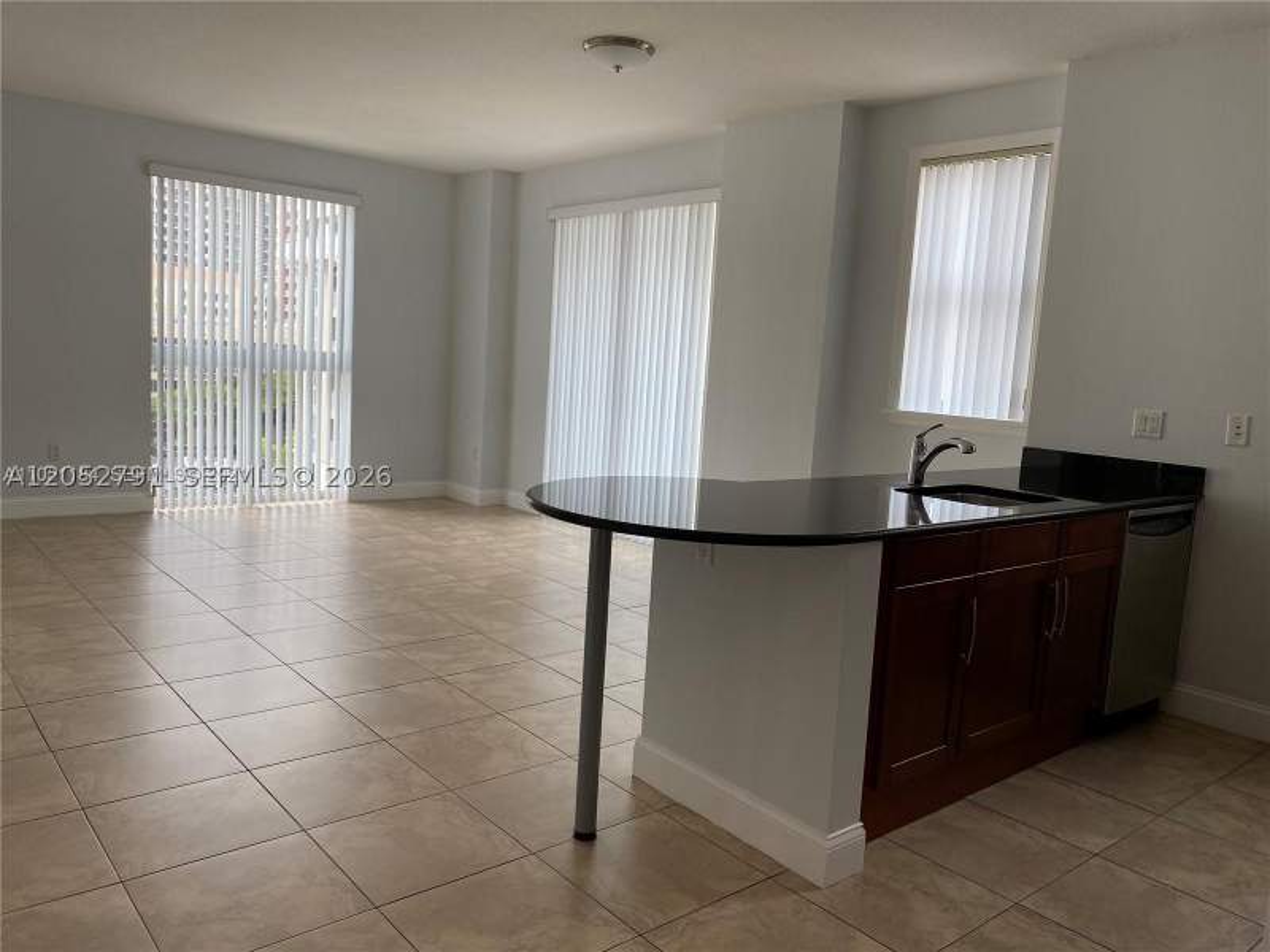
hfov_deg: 67.3
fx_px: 954
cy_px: 476
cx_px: 635
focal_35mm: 26
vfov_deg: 53.1
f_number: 1.8
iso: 32
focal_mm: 4.25
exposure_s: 1/296
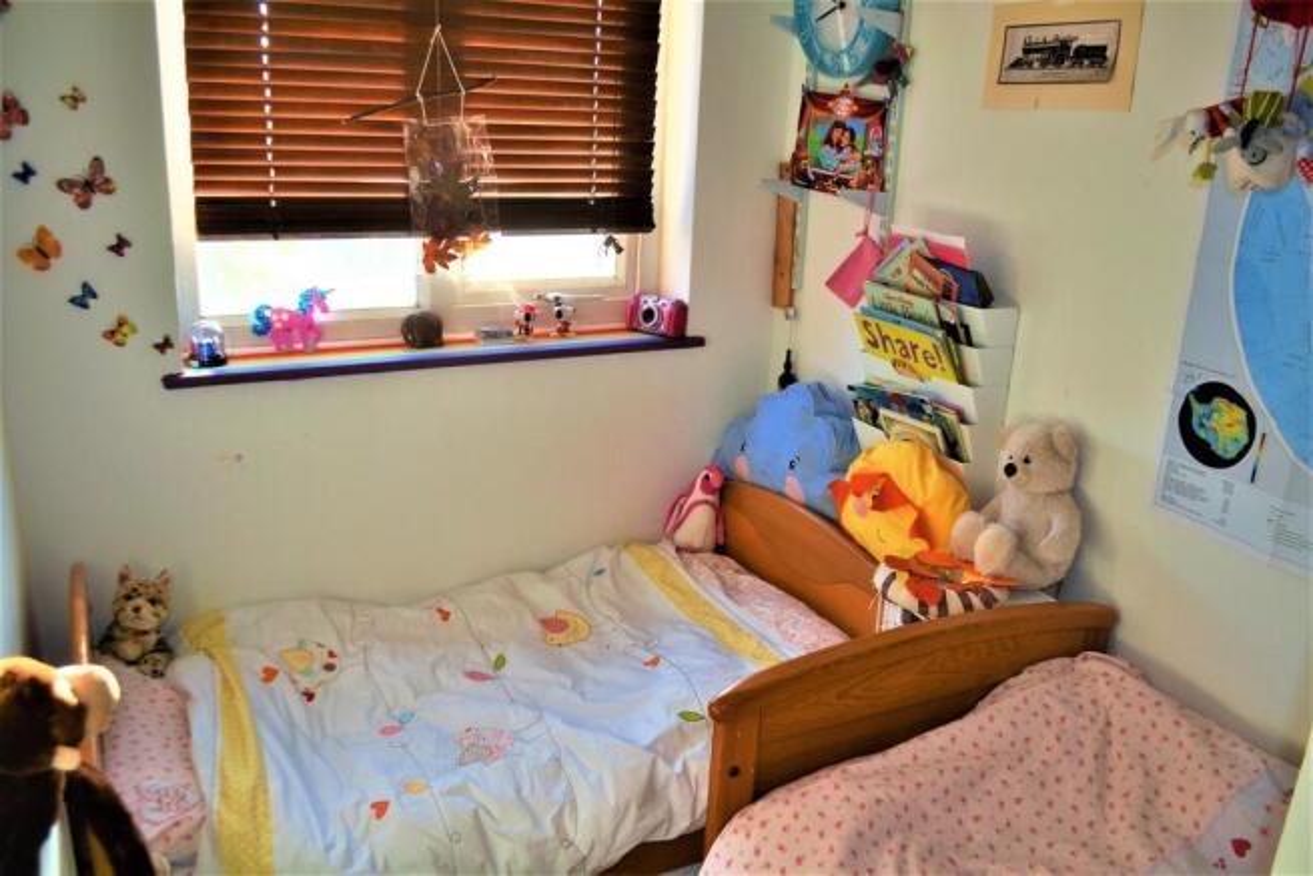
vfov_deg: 48.0
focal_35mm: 27
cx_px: 656
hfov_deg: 67.4
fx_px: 985
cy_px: 438
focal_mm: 18
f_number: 4
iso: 180
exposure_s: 1/125
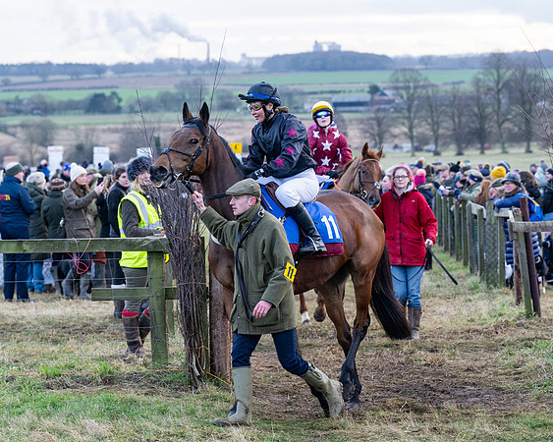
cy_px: 221
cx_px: 236
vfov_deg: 10.6
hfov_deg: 13.3
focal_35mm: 145
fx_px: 2378
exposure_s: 1/400
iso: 1000
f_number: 4
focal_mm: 86
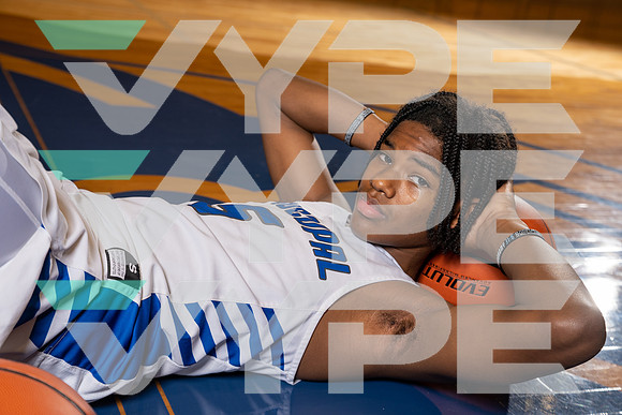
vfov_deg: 26.0
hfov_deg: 38.2
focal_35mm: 52
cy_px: 208
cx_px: 311
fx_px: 899
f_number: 4.5
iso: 400
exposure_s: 1/250
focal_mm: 52
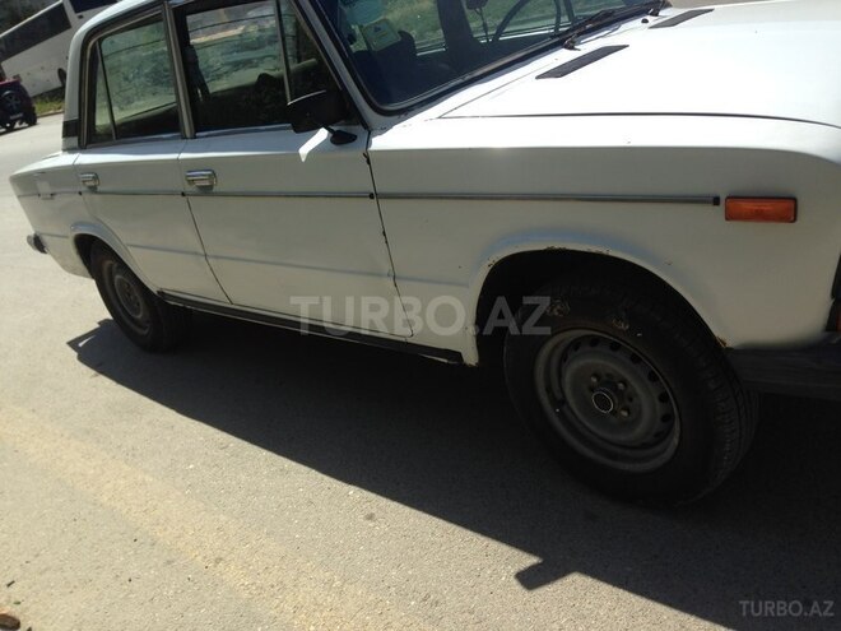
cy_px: 316
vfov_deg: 42.9
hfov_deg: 55.4
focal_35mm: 33
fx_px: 802
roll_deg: +14.6
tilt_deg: -22.5
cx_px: 420
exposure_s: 1/1595
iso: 50
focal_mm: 4.12
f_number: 2.4
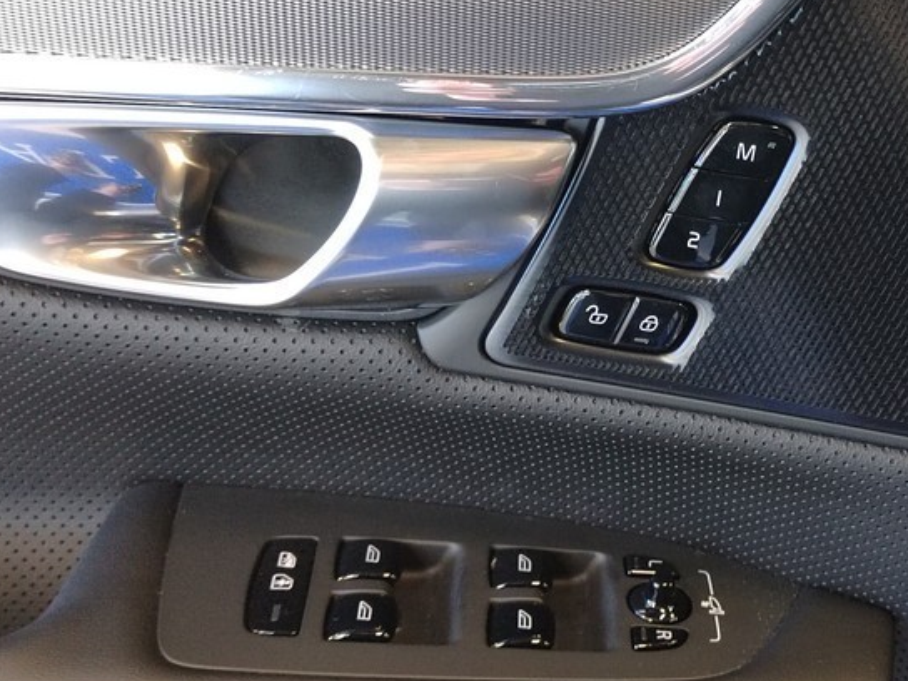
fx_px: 1416
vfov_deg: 27.0
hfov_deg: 34.5
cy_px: 269
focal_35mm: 54
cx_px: 720
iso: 3878
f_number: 1.9
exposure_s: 1/50
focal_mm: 5.52
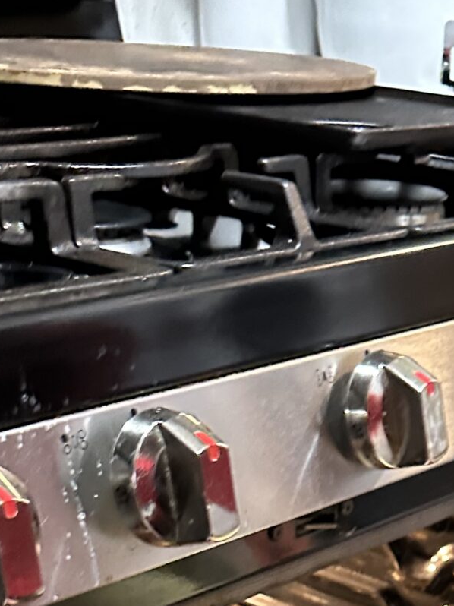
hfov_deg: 18.5
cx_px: 489
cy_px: 872
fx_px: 1347
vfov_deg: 21.7
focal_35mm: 77
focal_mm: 6.86
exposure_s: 1/40
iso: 640
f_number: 1.78
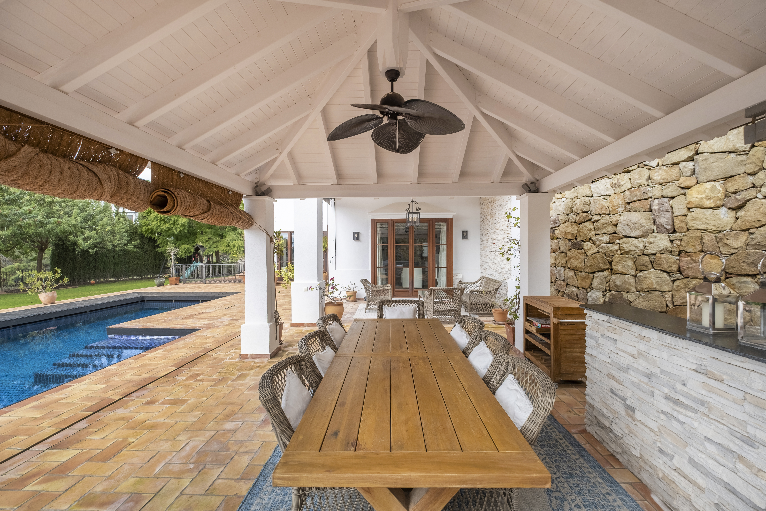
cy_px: 256
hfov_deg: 100.4
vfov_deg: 77.3
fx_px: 319
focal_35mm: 15
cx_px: 383
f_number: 4
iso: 200
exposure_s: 1/1250
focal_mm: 10
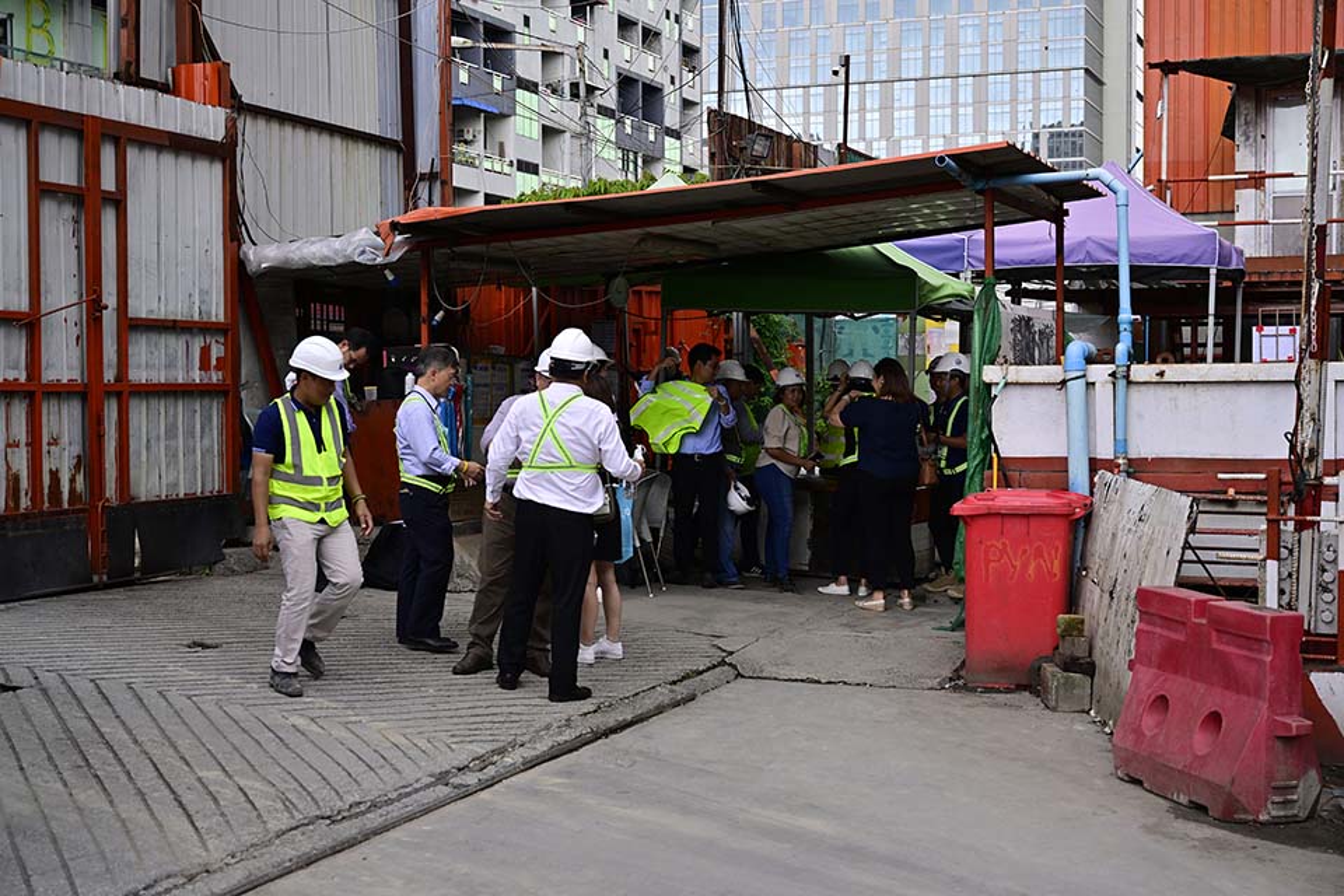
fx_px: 1792
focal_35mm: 48
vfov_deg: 28.1
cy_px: 448
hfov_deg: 41.1
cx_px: 672
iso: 560
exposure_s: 1/250
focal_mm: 48
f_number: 4.5
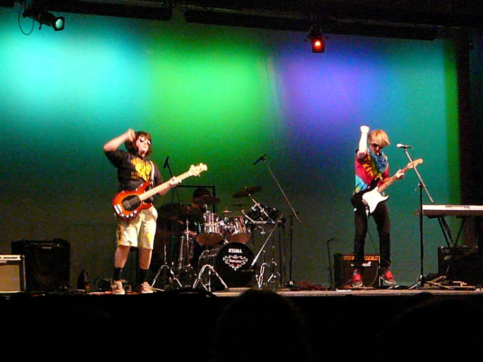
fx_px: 1423
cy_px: 181
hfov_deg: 19.3
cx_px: 242
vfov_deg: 14.5
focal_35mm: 102
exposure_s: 1/60
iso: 3200
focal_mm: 16.8
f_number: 5.6
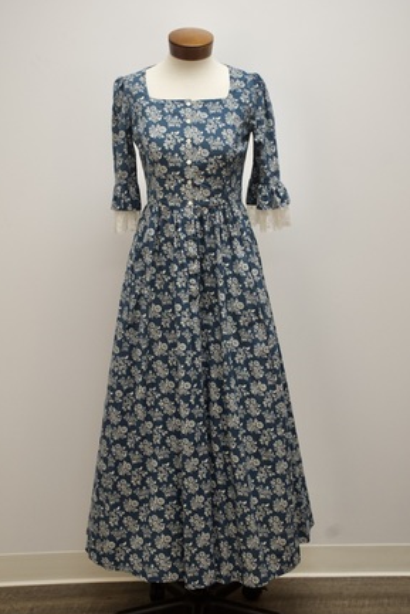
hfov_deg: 24.8
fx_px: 931
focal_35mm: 55
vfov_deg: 36.5
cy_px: 313
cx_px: 203
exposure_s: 1/80
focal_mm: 35
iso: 1600
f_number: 7.1
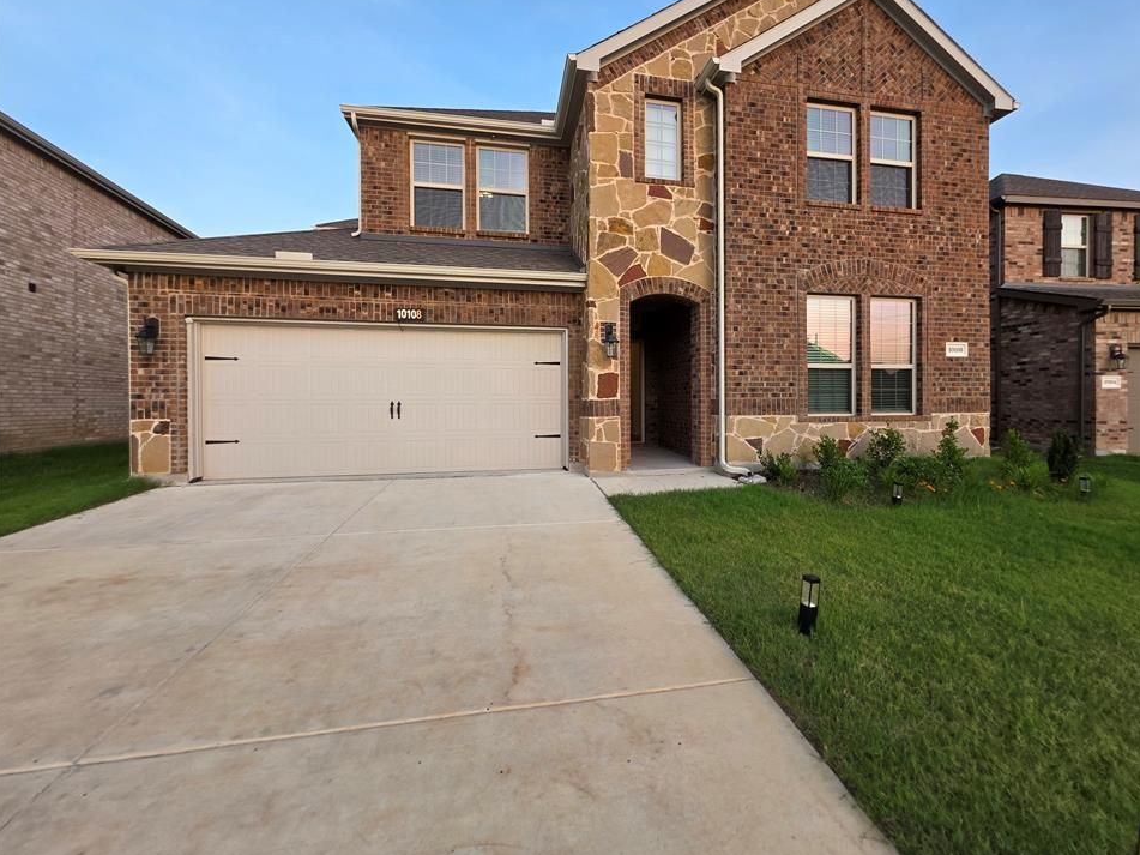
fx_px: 461
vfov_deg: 85.6
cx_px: 608
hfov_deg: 101.9
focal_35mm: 14
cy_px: 409
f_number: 1.9
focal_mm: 2.2
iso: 40
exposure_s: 1/128
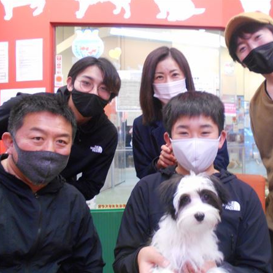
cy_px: 136
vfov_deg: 52.5
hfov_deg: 51.7
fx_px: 277
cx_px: 177
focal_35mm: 31
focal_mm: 4.6
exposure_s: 1/30
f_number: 3.2
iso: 400
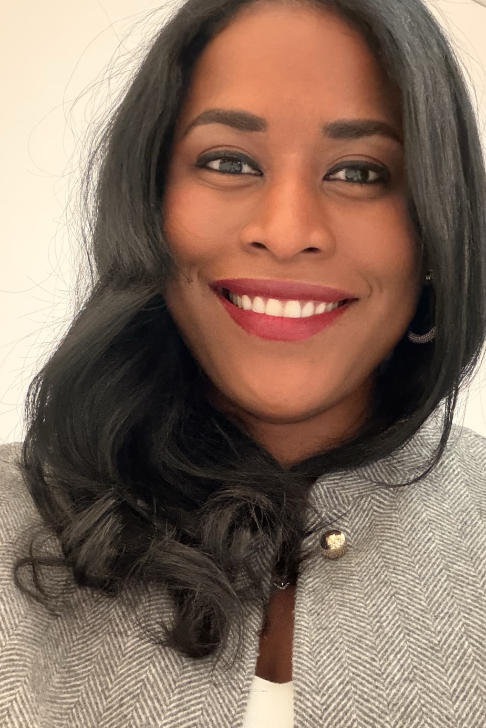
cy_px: 421
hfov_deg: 29.9
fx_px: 911
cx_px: 255
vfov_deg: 43.5
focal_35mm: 45
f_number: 1.9
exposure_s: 1/17
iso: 800
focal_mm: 2.71
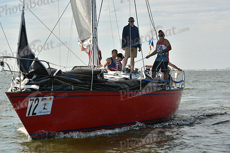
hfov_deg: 23.1
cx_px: 94
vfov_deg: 15.6
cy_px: 69
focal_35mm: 88
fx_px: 563
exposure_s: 1/1600
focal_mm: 70
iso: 320
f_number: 6.3
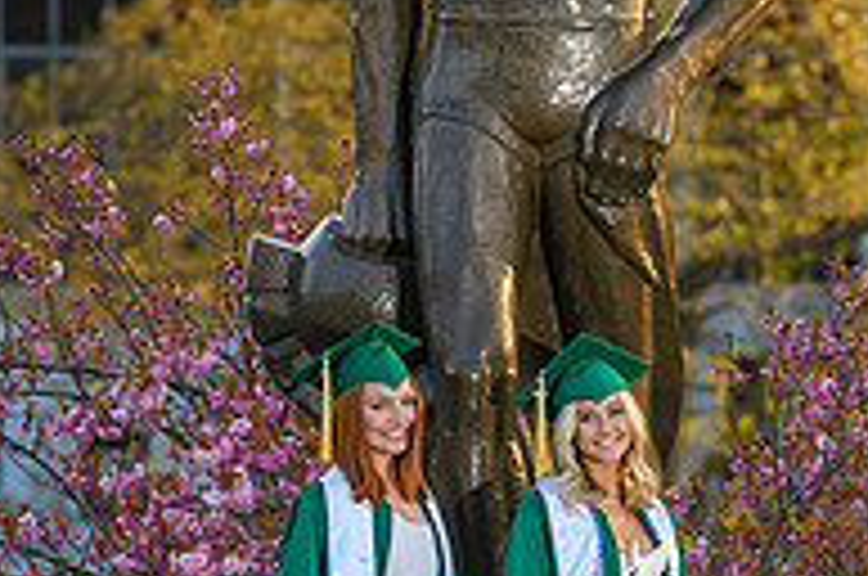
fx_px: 36636
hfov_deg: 1.4
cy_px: 446
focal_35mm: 1522
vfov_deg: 0.9
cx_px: 557
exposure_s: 1/200
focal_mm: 300
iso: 160
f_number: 5.6
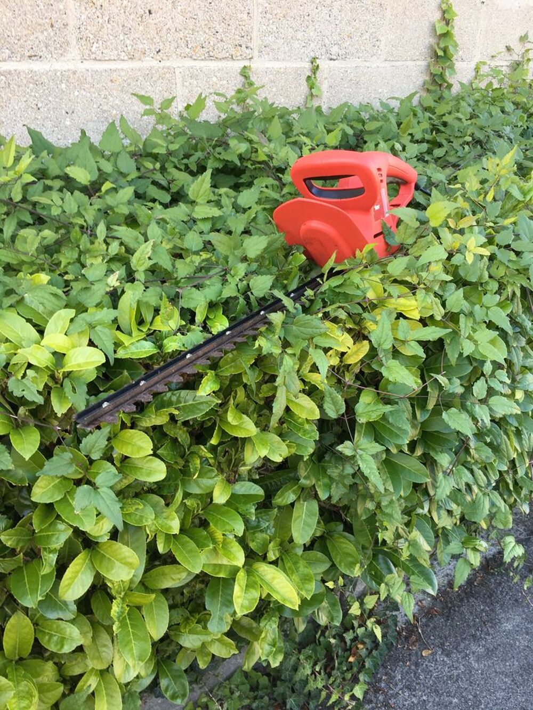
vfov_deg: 61.7
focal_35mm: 29
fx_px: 595
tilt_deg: -28.8
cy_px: 355
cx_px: 266
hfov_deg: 48.2
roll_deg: -0.2
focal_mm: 4.15
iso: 25
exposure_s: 1/50
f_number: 2.2
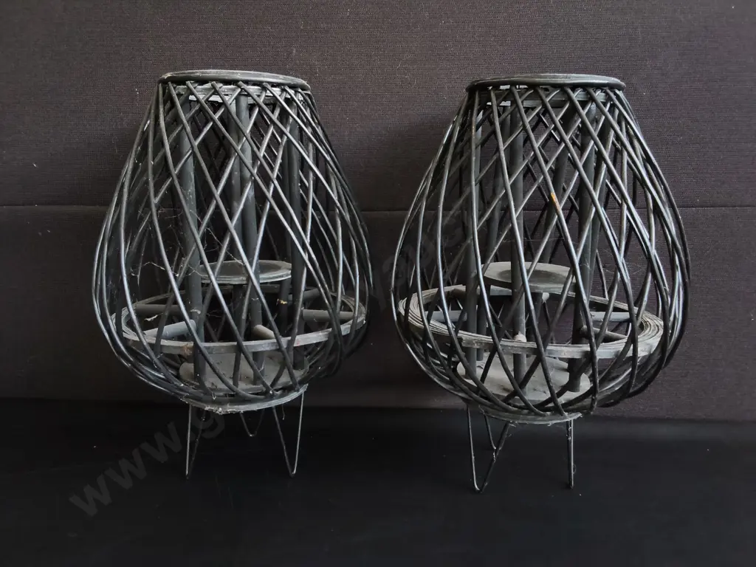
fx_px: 590
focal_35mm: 27
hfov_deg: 65.3
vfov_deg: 51.4
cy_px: 284
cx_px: 378
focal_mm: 2.87
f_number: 2
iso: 320
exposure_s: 1/50
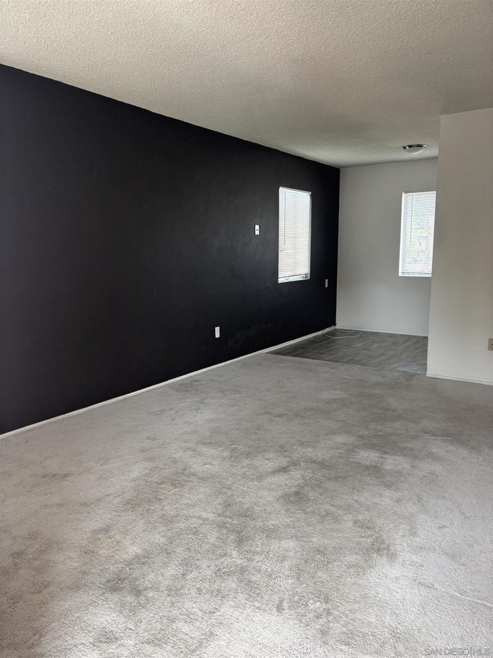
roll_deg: +0.9
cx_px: 246
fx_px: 494
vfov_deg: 67.3
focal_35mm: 26
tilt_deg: -8.4
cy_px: 329
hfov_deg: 53.1
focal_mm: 5.96
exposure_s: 1/162
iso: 80
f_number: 1.6
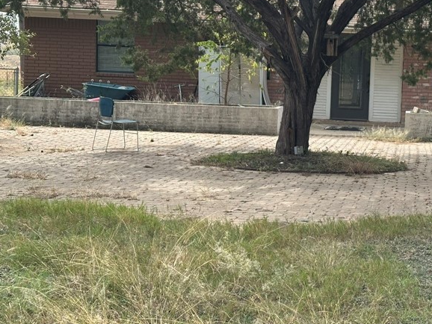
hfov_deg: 22.6
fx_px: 1061
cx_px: 368
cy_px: 132
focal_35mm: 85
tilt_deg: -2.3
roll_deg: -1.9
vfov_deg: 17.4
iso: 64
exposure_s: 1/1289
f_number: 1.78
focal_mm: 6.86
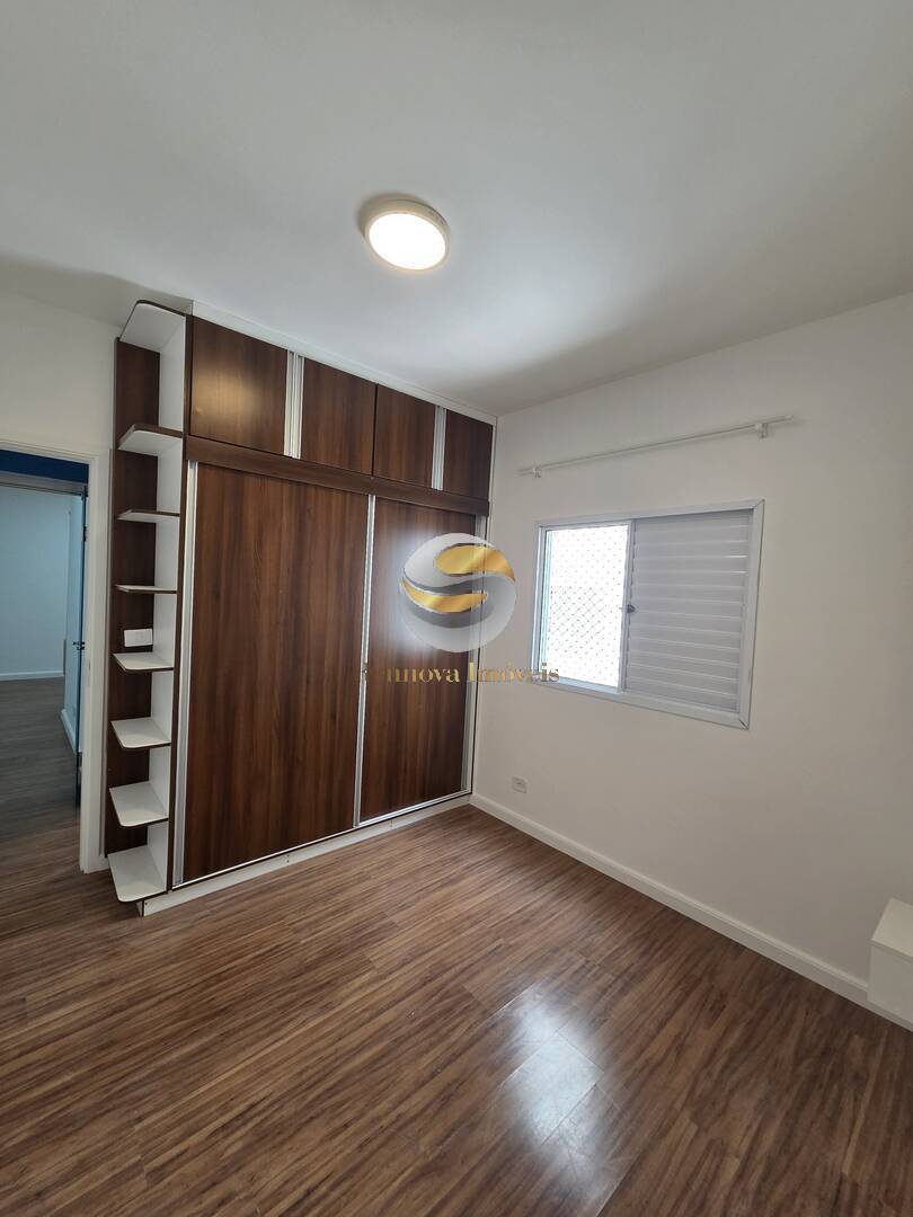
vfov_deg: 106.2
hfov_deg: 89.9
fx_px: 457
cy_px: 608
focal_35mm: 13
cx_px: 456
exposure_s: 1/120
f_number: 2.2
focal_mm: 2.2
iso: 100
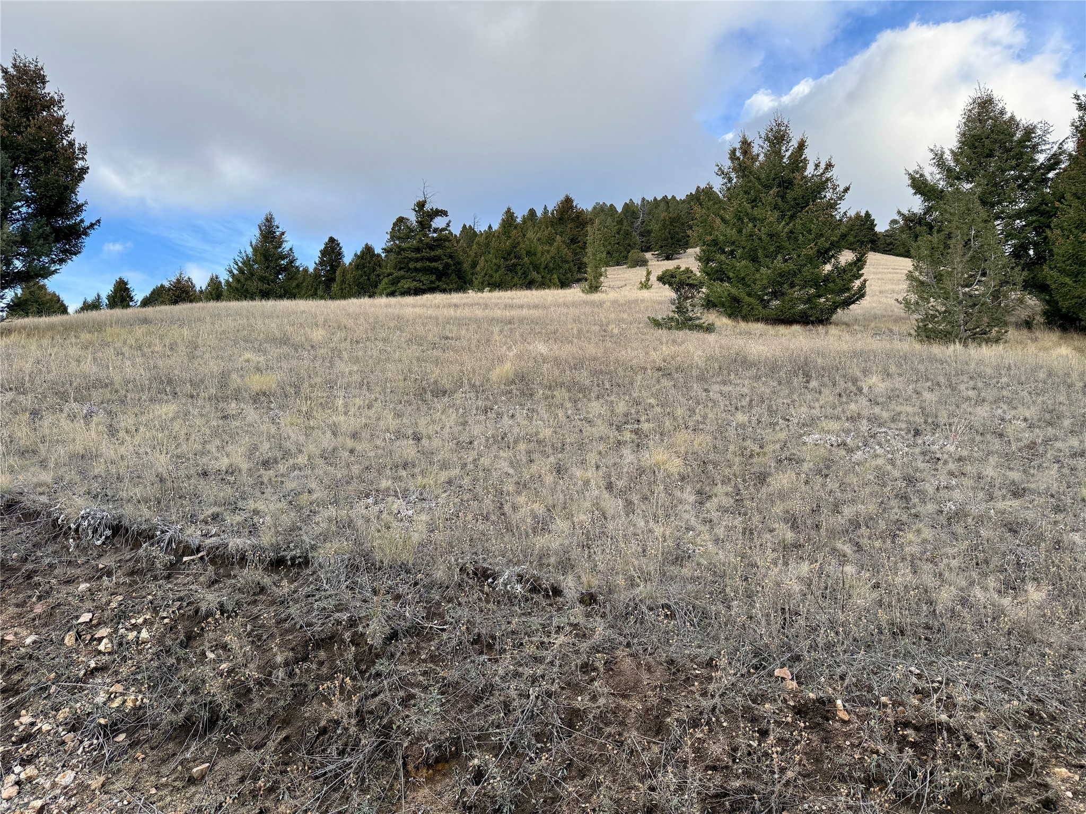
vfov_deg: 56.8
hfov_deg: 71.6
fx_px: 753
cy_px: 407
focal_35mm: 24
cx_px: 543
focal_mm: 6.76
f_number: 1.78
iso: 100
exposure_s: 1/1410
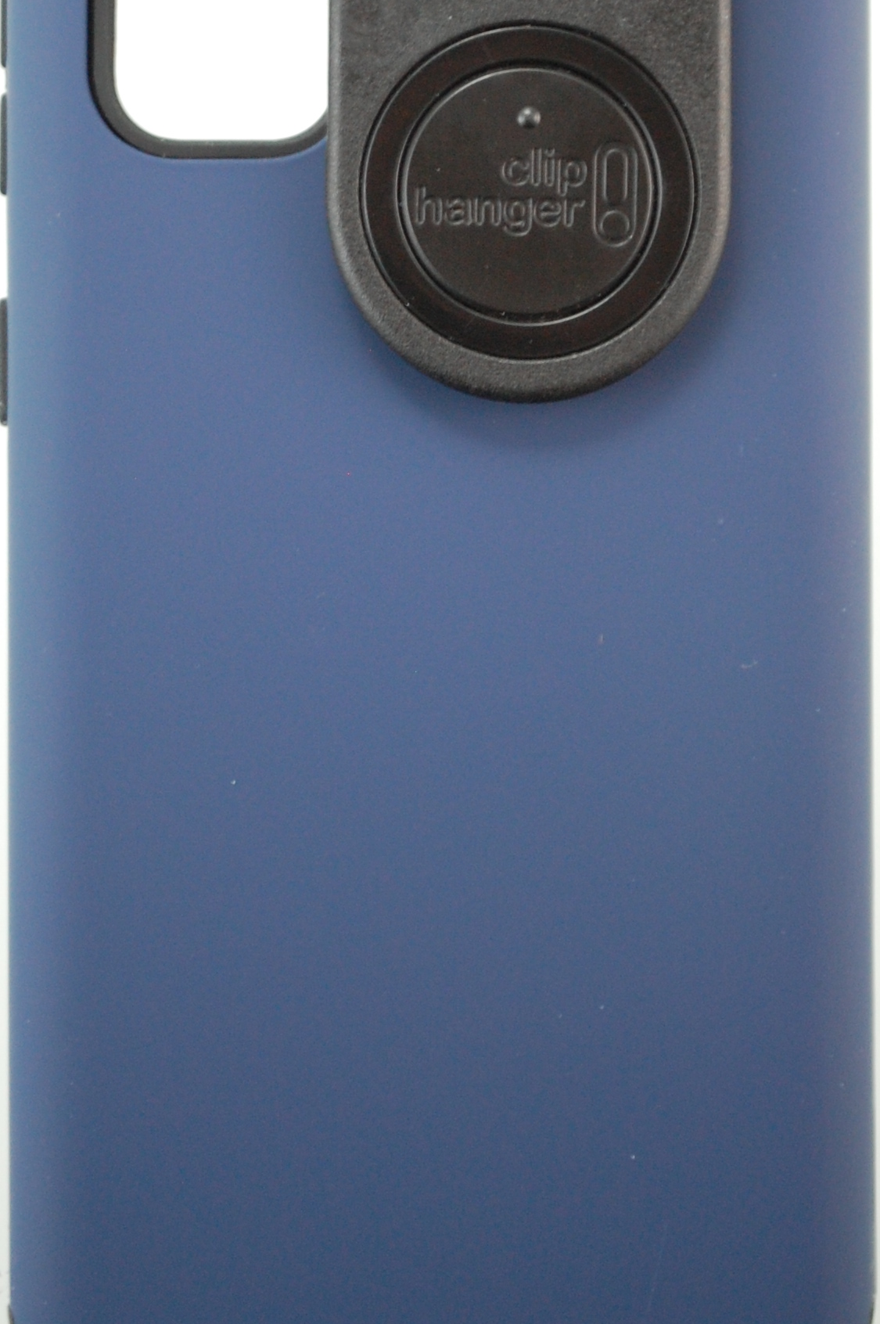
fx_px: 4702
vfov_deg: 16.0
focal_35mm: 128
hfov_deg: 10.7
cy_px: 338
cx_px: 488
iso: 800
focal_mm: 48
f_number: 5.6
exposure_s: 1/30
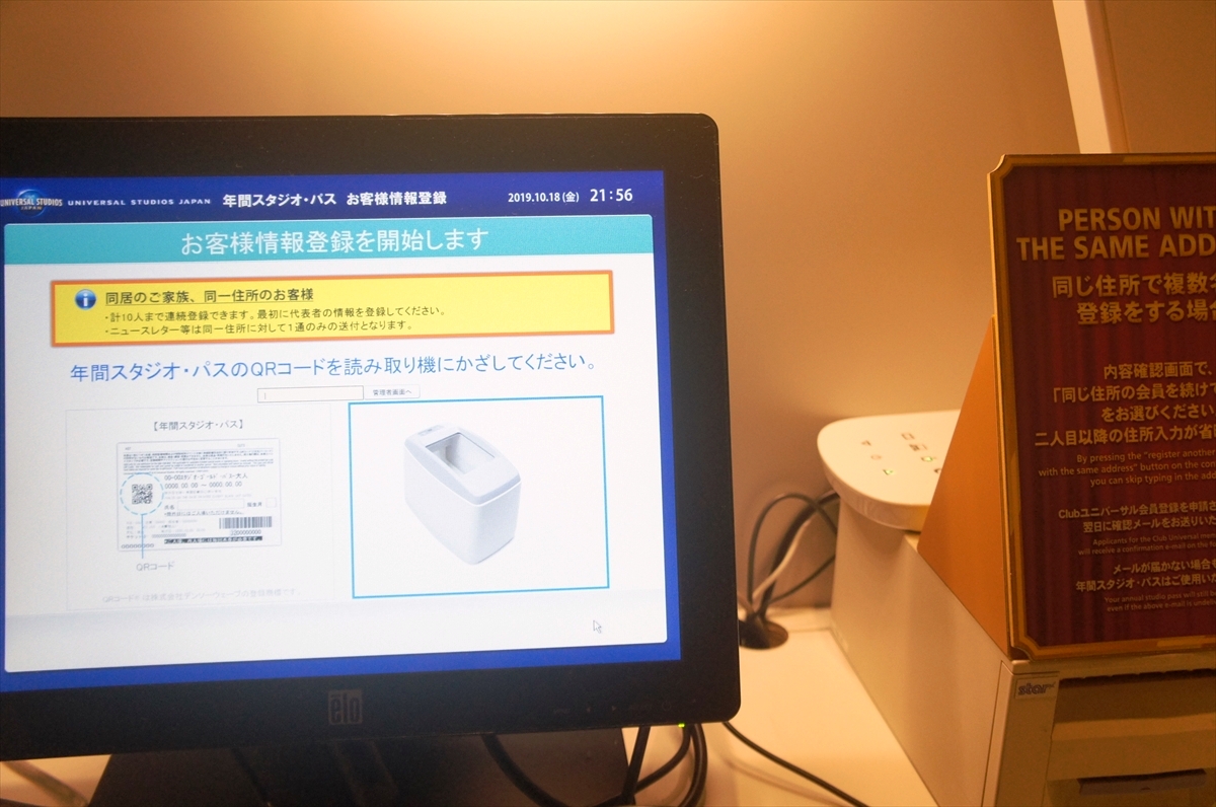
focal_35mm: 34
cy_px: 404
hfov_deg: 55.2
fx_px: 1163
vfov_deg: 38.2
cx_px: 608
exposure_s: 1/160
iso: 1000
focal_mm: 23
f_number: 4
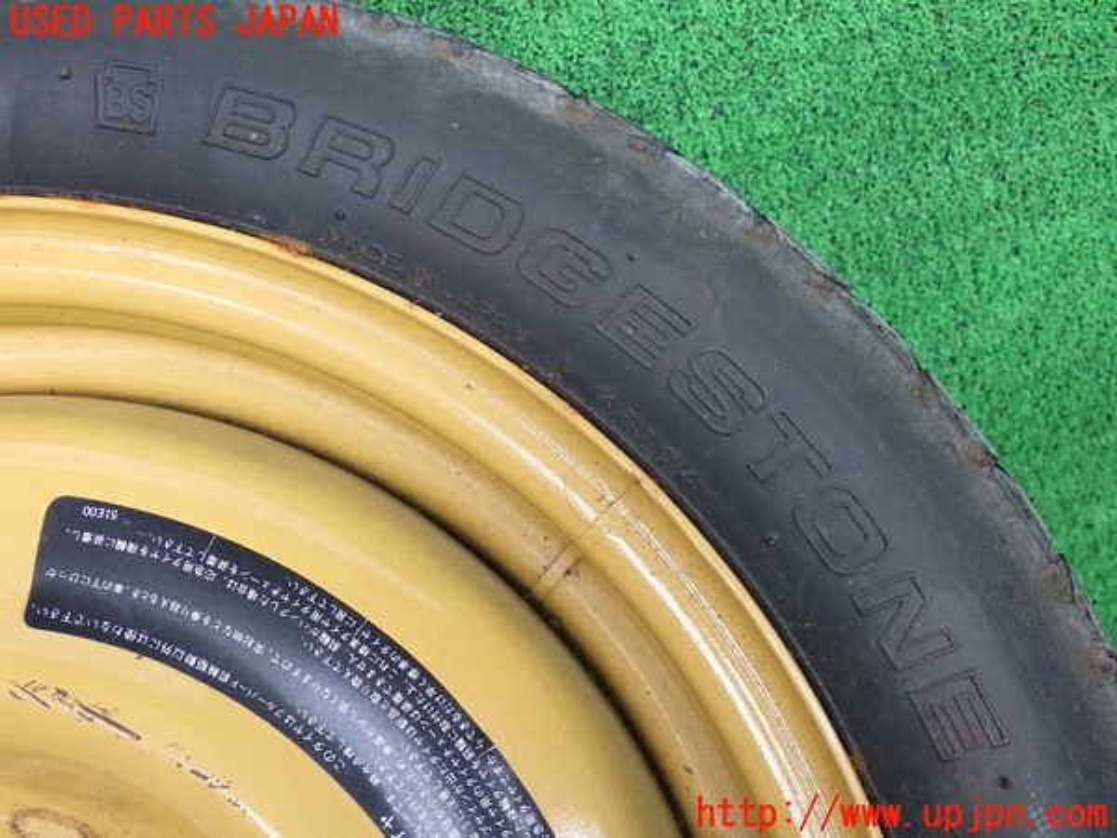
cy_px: 419
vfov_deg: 30.9
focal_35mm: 47
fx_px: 1517
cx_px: 558
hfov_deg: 40.4
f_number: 3.1
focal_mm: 8.4
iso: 1000
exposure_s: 1/125
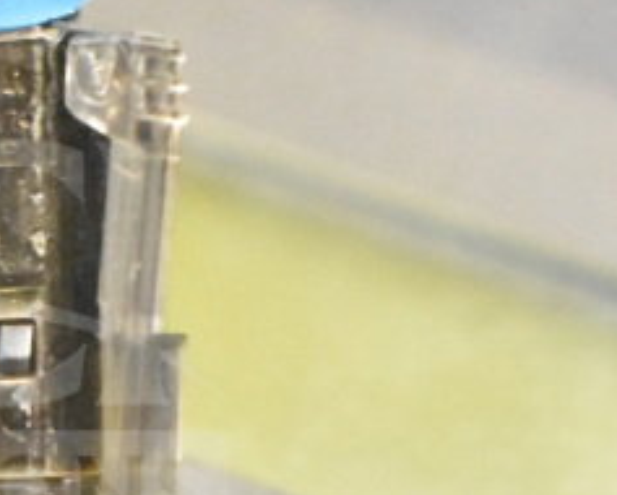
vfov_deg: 6.2
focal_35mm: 250
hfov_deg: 7.7
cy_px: 348
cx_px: -65
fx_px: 4569
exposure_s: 1/80
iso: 18000
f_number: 5.3
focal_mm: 46
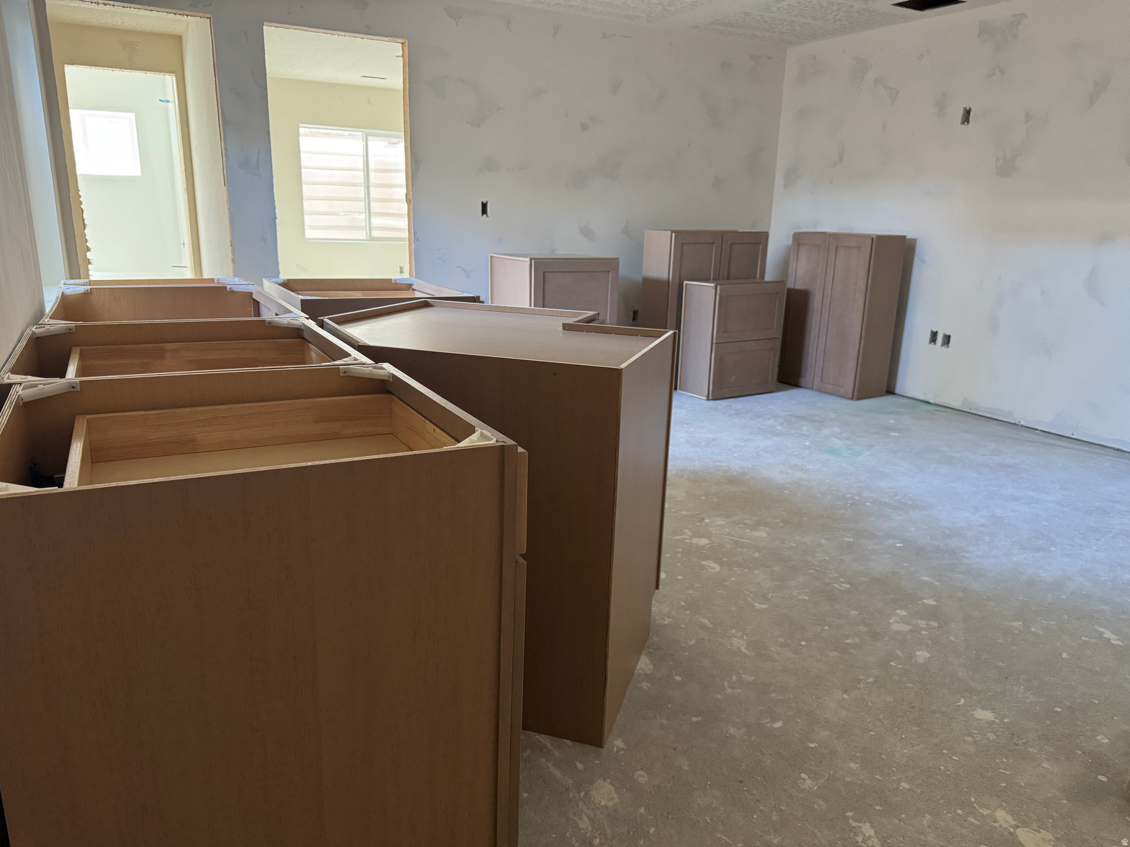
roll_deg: -1.9
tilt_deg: -16.6
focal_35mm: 24
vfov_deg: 56.8
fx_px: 783
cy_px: 424
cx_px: 565
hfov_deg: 71.6
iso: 640
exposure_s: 1/60
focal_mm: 6.76
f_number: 1.78
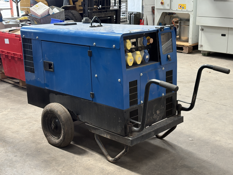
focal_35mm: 52
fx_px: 350
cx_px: 116
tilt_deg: -16.1
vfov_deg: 28.0
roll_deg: +1.2
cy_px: 88
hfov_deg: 36.8
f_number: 1.6
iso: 100
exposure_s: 1/130
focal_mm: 5.96
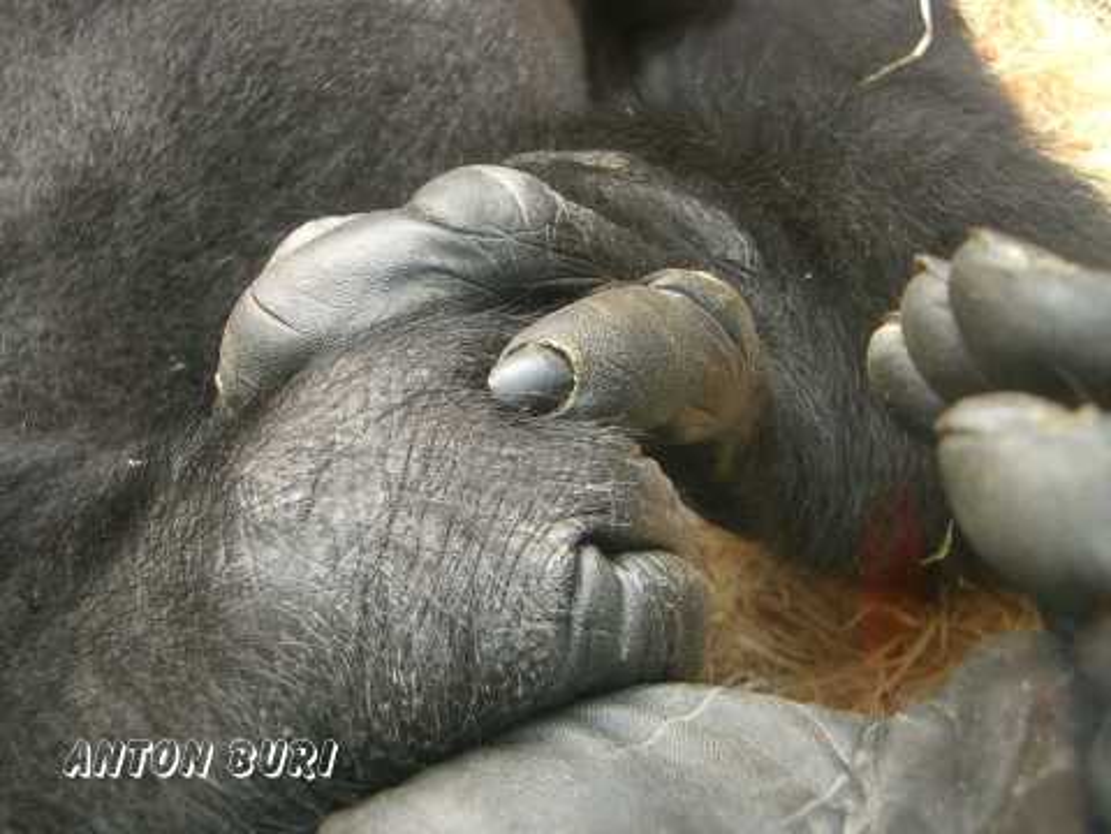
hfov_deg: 45.8
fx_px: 1316
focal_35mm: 41
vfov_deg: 35.1
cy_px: 417
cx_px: 556
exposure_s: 1/13
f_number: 2.8
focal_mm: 6.8
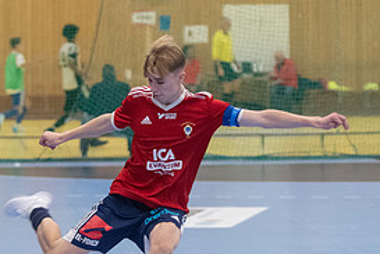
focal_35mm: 324
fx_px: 3420
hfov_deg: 6.4
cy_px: 232
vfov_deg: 4.2
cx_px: 159
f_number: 3.2
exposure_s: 1/500
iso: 6400
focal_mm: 100
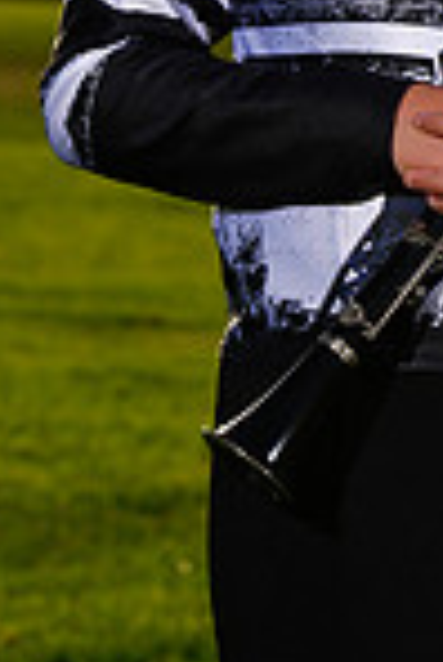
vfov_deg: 3.7
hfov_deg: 2.5
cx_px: 430
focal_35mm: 552
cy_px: -130
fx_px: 10164
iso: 125
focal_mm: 182
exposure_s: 1/250
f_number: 11
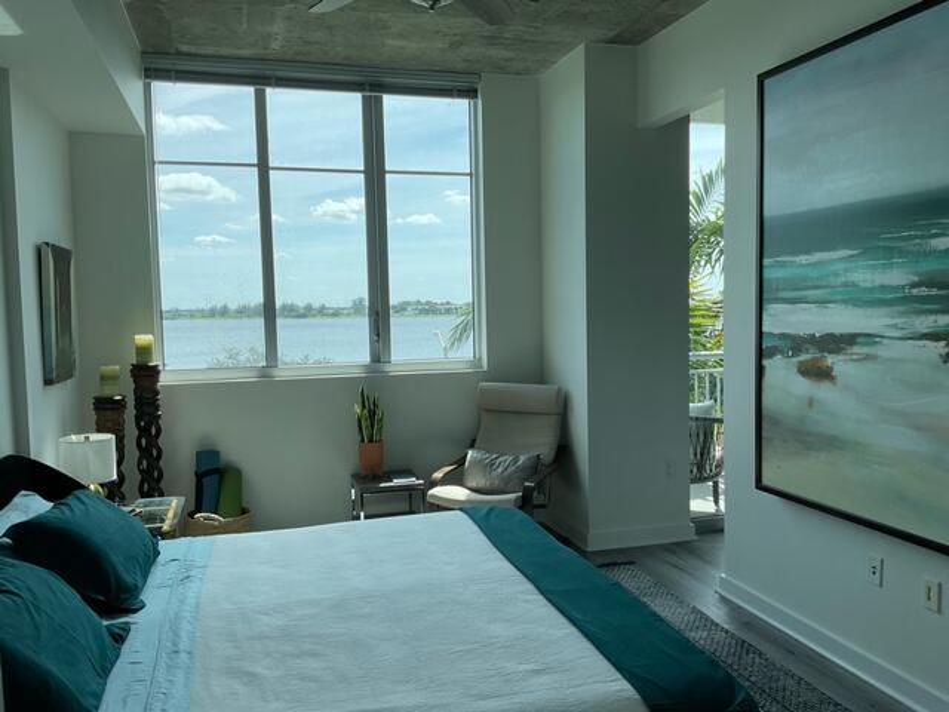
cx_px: 474
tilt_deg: -3.5
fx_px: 795
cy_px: 356
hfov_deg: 61.7
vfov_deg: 48.2
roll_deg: +0.5
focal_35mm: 29
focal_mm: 3
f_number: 1.8
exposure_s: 1/749
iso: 16
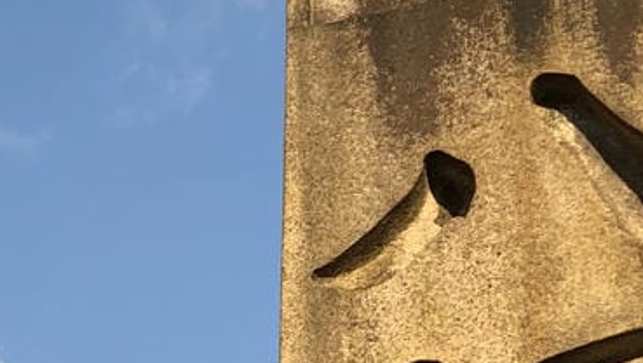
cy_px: 731
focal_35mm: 137
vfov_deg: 8.4
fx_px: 2337
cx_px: 3
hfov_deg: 15.4
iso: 20
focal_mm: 3.99
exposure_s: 1/917
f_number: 1.8
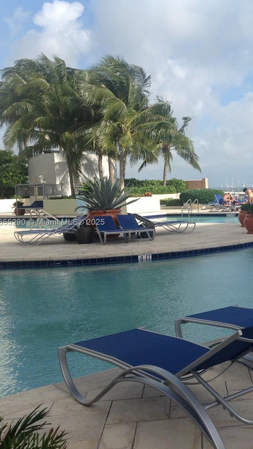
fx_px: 620
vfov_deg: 39.9
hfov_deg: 21.7
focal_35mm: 52
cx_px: 289
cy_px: 223
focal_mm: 4.28
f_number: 2.4
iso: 50
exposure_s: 1/2016
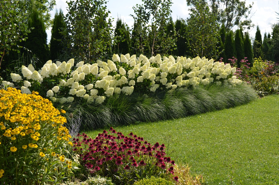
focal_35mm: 48
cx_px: 140
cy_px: 92
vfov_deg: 27.9
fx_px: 371
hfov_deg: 41.2
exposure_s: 1/320
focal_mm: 32
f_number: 8
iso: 100
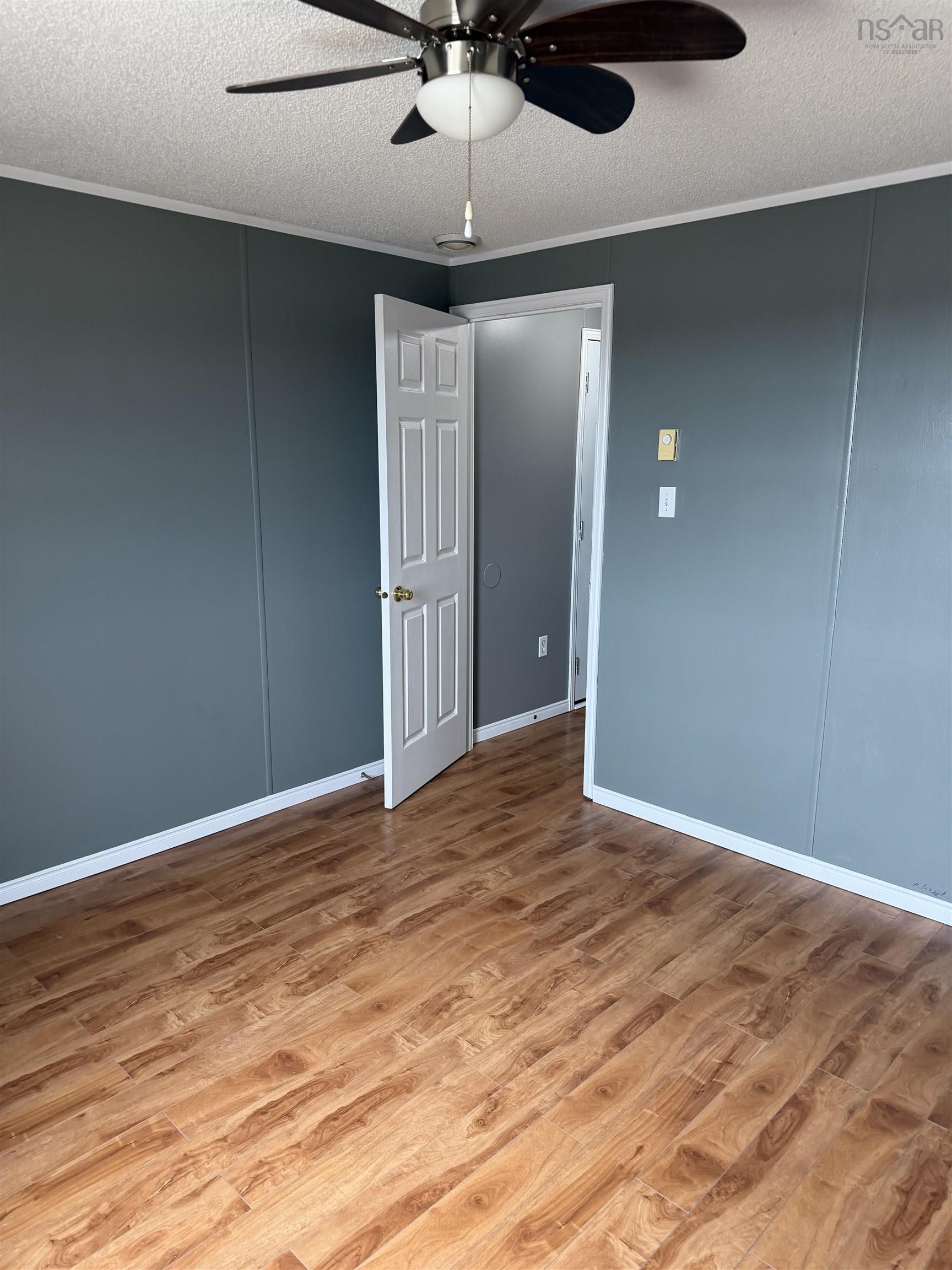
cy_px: 635
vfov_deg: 71.6
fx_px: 880
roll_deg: -0.3
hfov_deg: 56.8
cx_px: 476
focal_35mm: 24
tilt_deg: -11.3
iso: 200
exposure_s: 1/112
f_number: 1.78
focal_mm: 6.76
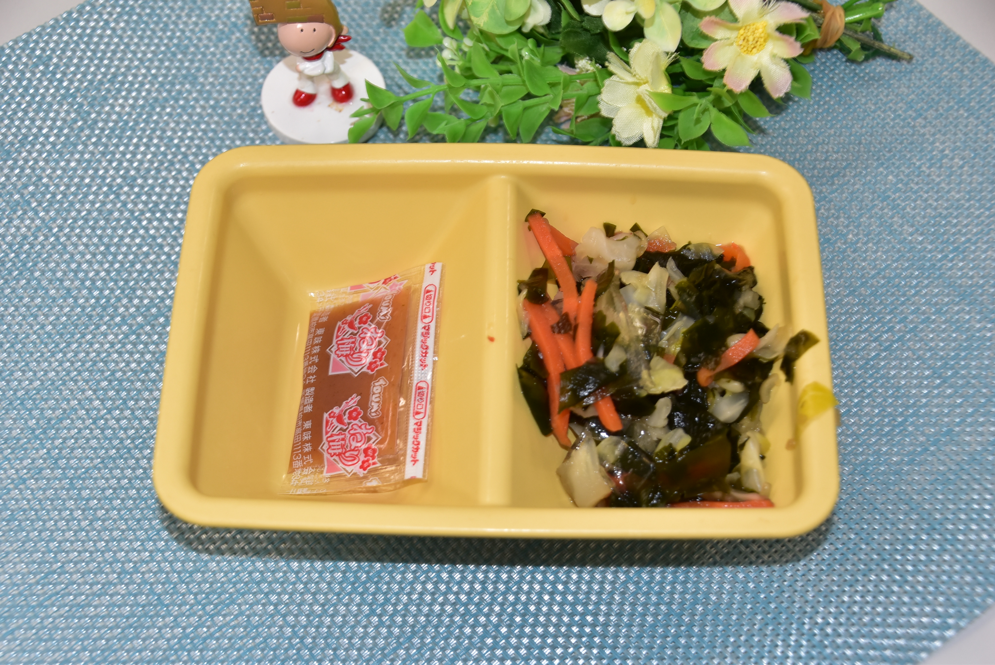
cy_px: 332
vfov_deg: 21.6
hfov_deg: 31.9
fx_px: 1743
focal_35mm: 63
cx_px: 498
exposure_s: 1/60
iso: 400
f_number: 4.8
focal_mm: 42
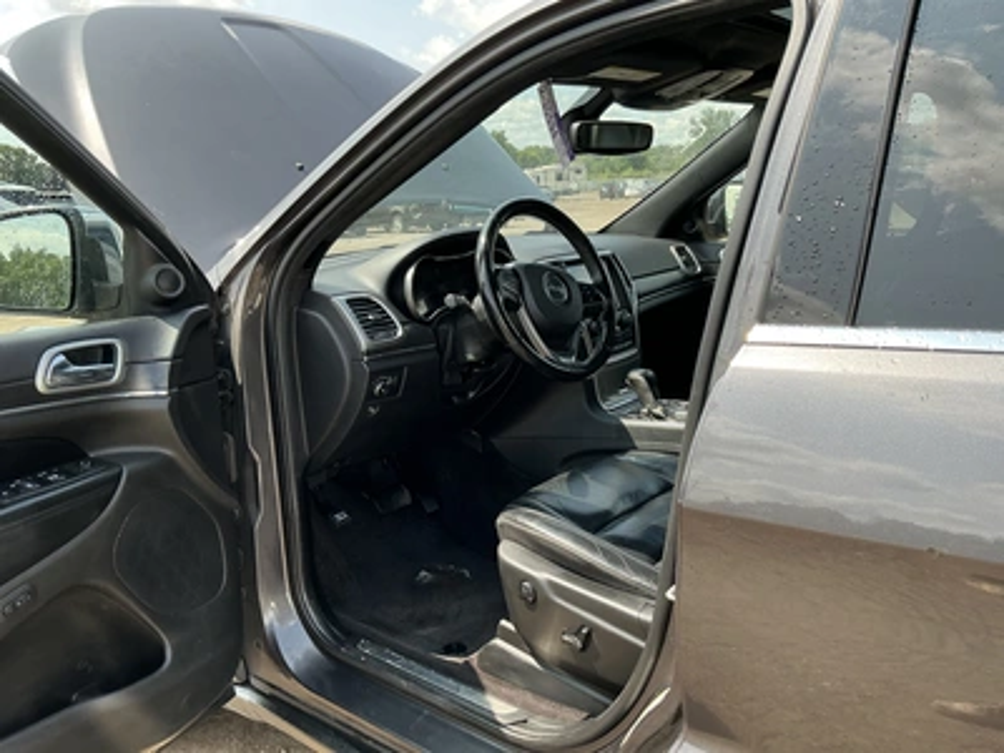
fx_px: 812
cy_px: 376
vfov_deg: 49.7
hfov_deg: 63.4
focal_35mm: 28
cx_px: 502
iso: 25
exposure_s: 1/322
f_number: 1.8
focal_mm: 3
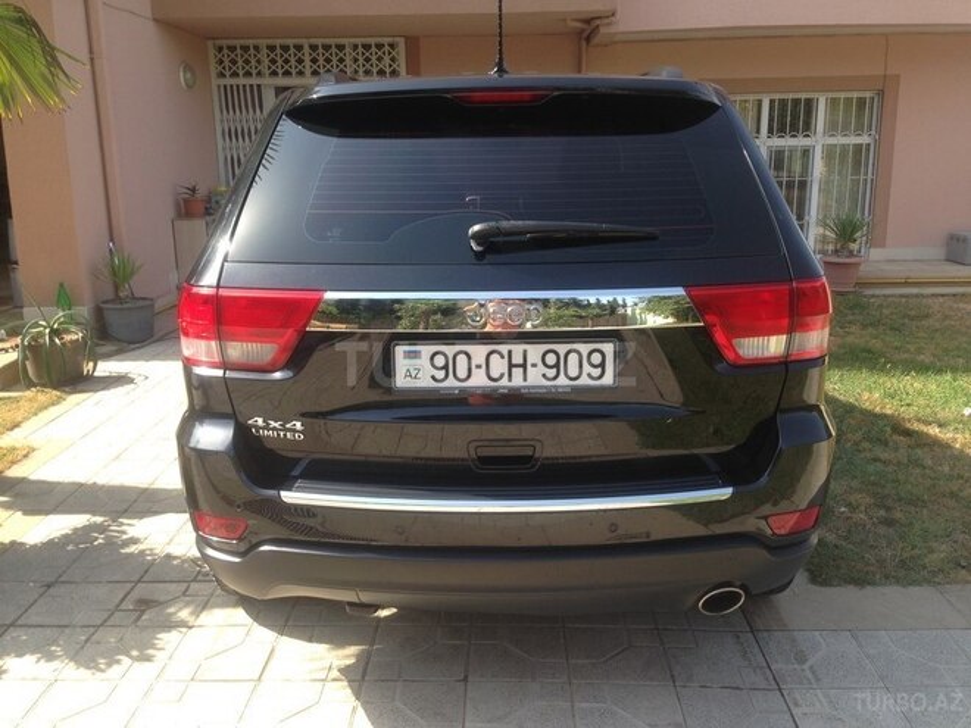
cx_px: 486
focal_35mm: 33
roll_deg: -2.1
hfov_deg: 55.4
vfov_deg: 42.9
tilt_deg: -13.8
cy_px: 364
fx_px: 926
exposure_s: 1/427
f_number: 2.4
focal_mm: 4.12
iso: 50
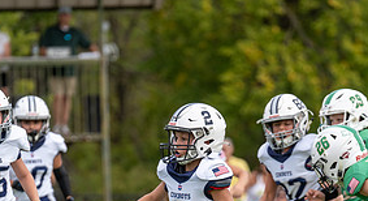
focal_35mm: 440
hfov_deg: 4.9
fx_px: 4260
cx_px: 167
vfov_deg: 2.7
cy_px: 239
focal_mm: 200
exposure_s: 1/1250
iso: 200
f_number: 3.5
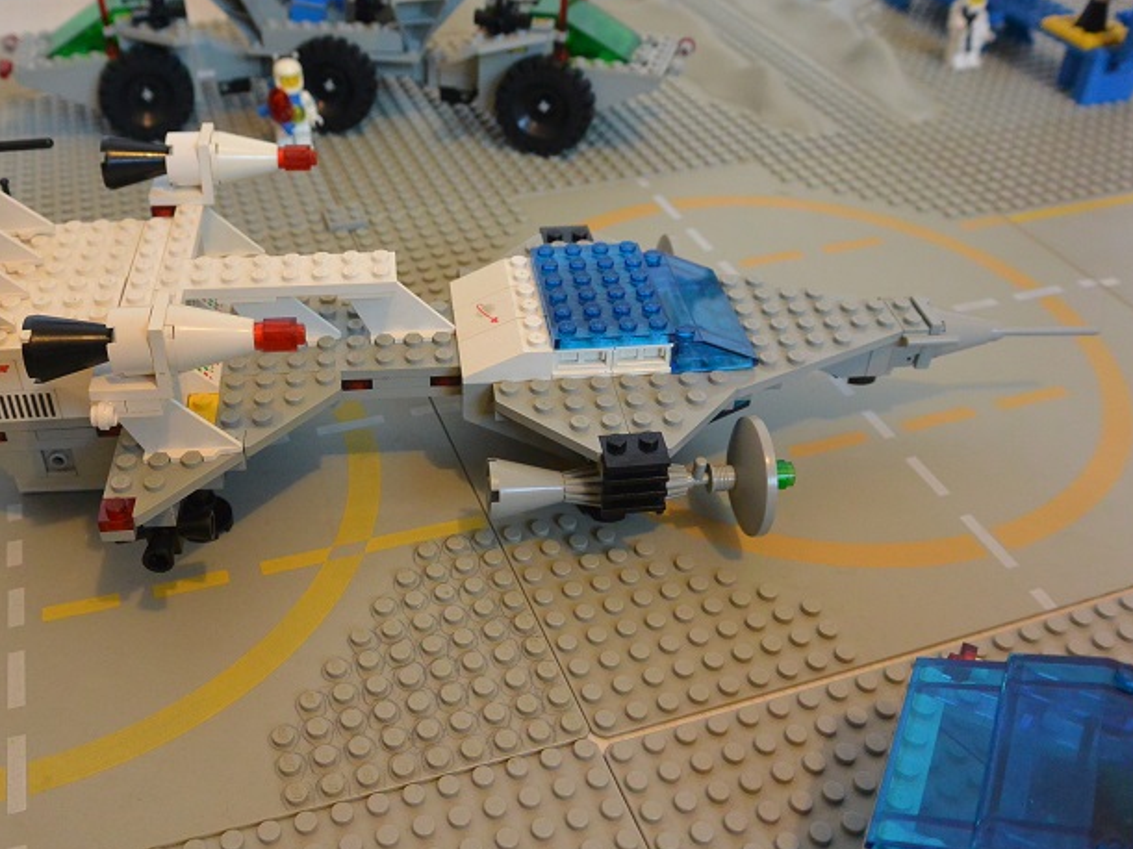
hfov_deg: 53.5
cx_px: 441
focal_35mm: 34
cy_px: 405
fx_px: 1113
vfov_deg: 41.8
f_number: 3.5
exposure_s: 1/40
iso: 800
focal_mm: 10
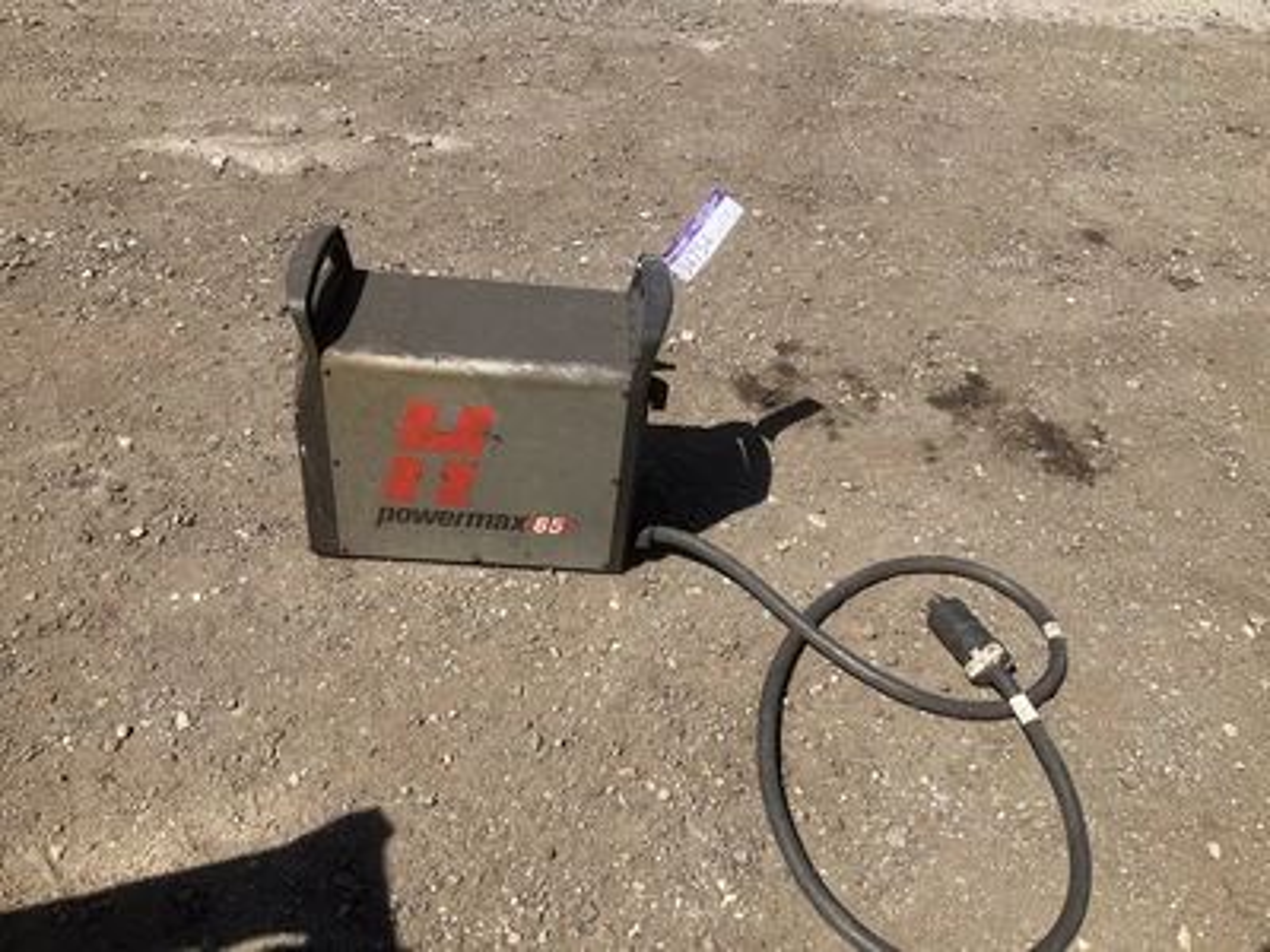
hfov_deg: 61.7
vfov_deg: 48.2
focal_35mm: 29
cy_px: 476
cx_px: 635
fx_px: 1064
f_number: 1.8
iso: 25
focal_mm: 3
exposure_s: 1/1451
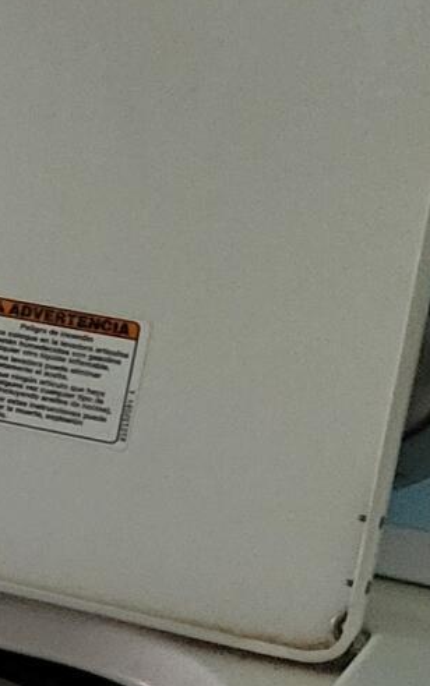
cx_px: -1173
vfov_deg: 12.5
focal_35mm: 168
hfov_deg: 6.6
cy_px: 305
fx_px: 3146
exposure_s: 1/120
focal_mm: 5.4
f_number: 1.8
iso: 320
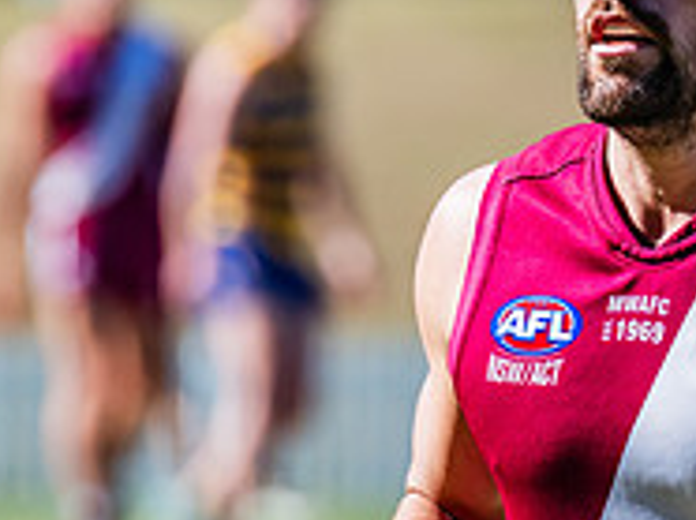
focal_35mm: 1302
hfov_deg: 1.5
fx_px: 26145
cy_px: 275
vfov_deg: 1.1
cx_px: 621
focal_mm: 420
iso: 800
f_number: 8
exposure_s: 1/1600
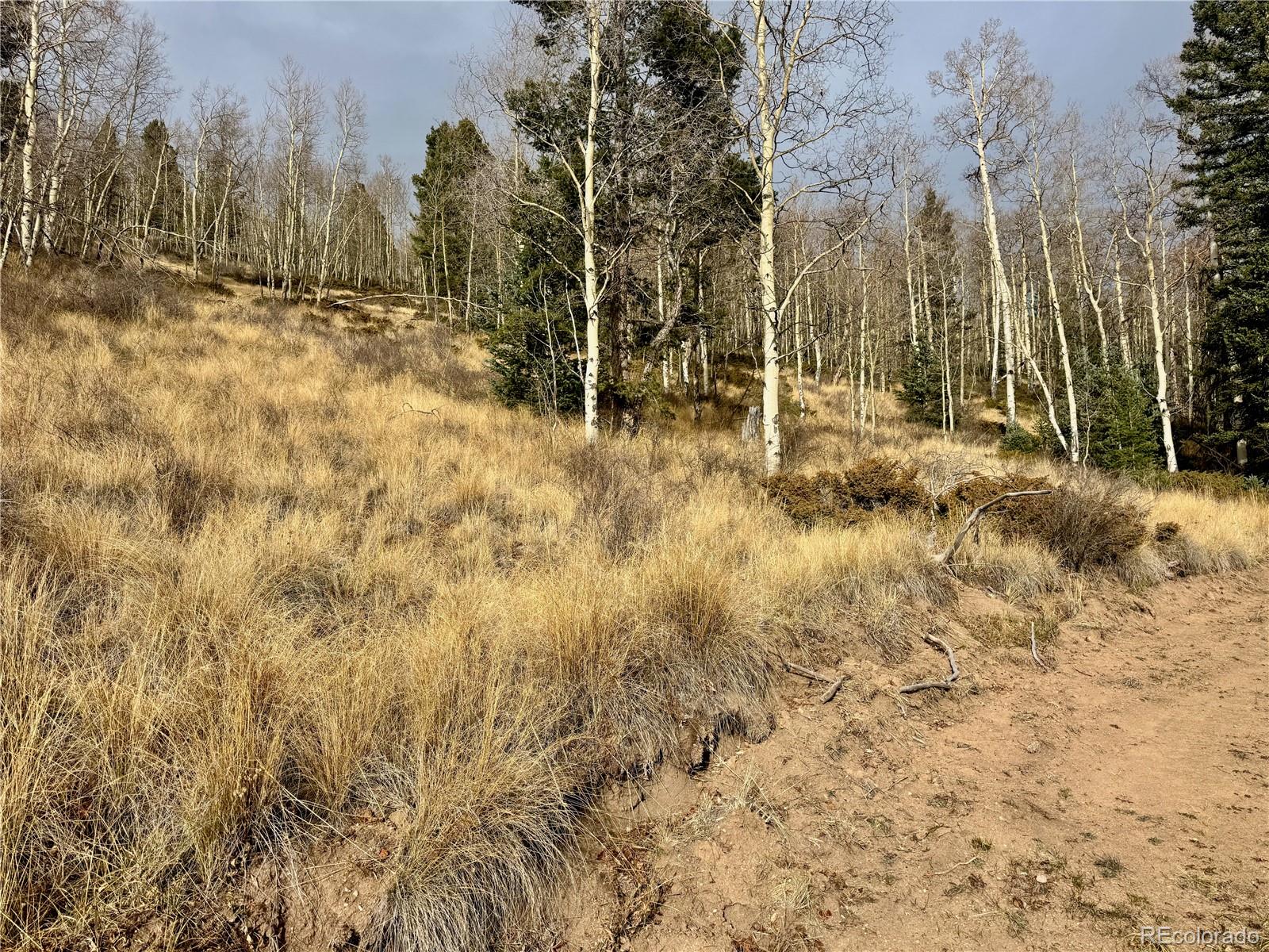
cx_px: 634
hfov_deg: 71.6
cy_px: 476
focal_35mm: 24
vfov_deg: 56.8
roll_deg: +0.9
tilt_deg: +6.9
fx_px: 880
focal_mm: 6.76
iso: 80
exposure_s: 1/3247
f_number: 1.78
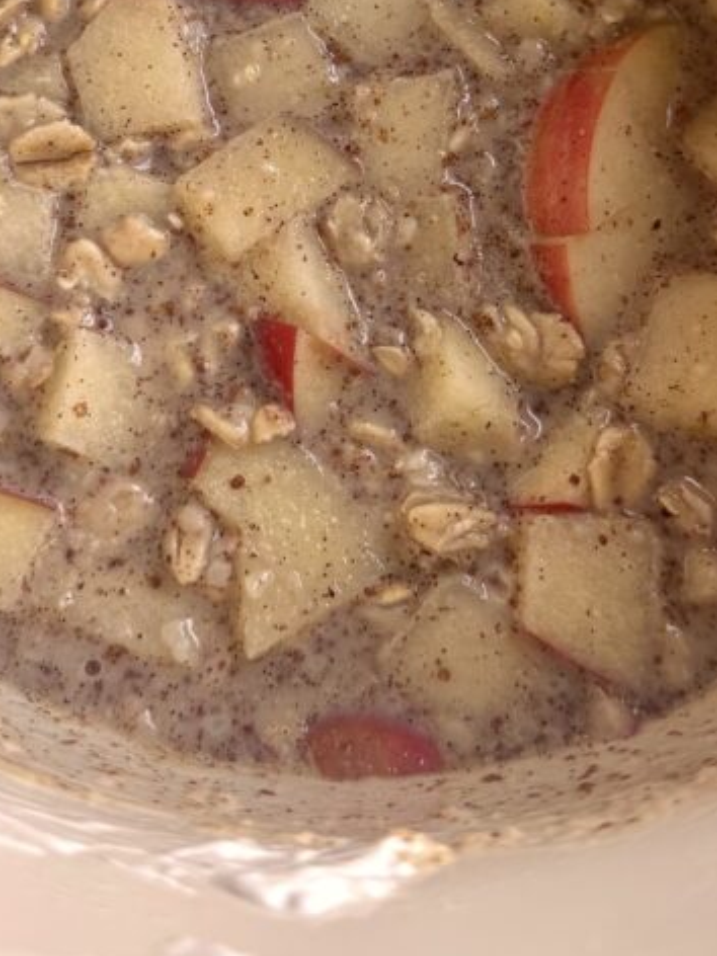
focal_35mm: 61
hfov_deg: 24.0
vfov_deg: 30.8
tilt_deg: -75.8
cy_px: 168
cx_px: 346
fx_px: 1685
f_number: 1.78
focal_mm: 6.76
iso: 200
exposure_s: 1/121
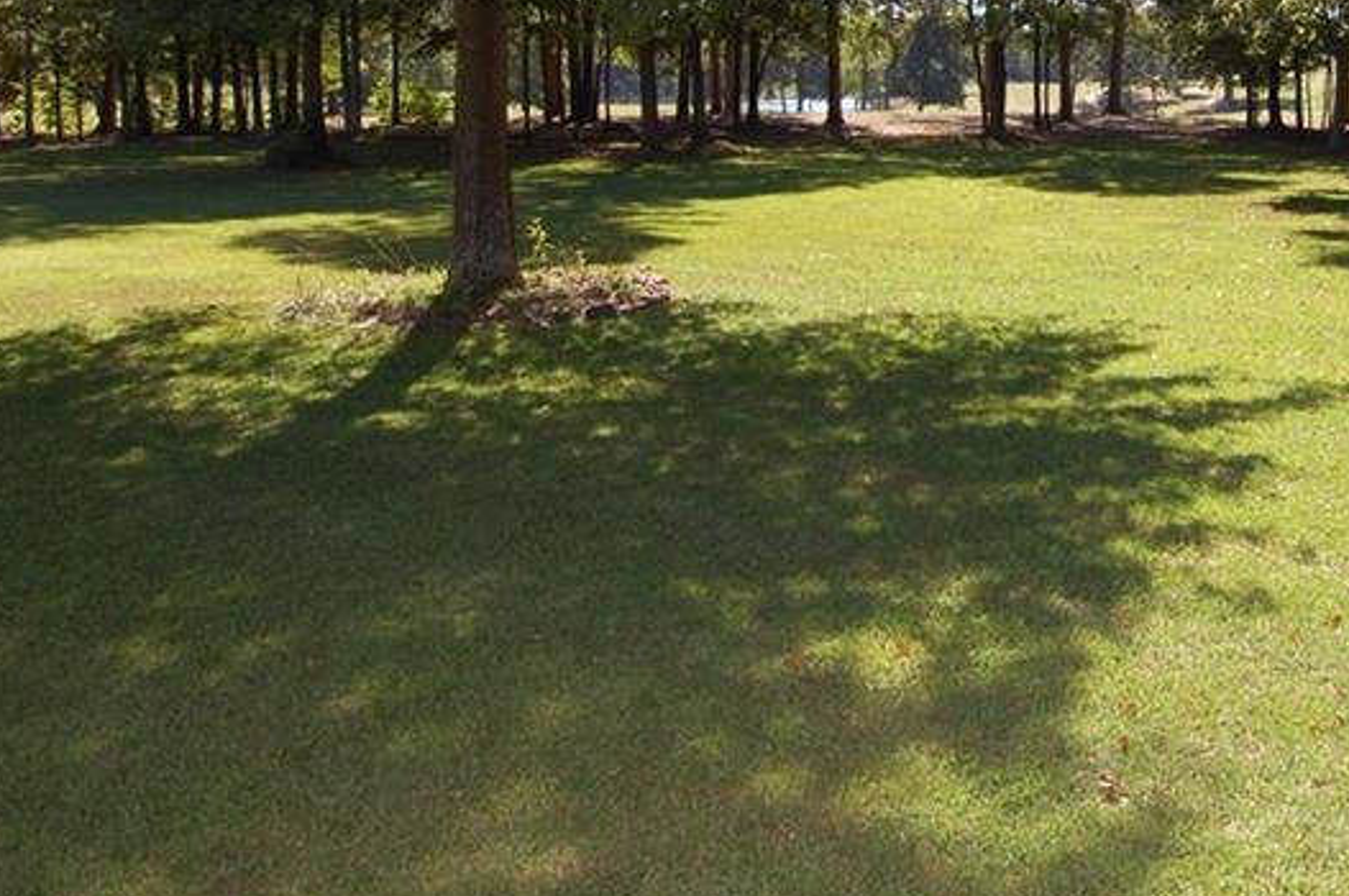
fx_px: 1310
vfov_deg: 35.9
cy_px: 123
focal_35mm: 35
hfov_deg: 51.0
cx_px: 1088
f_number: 8
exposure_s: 1/250
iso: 320
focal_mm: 12
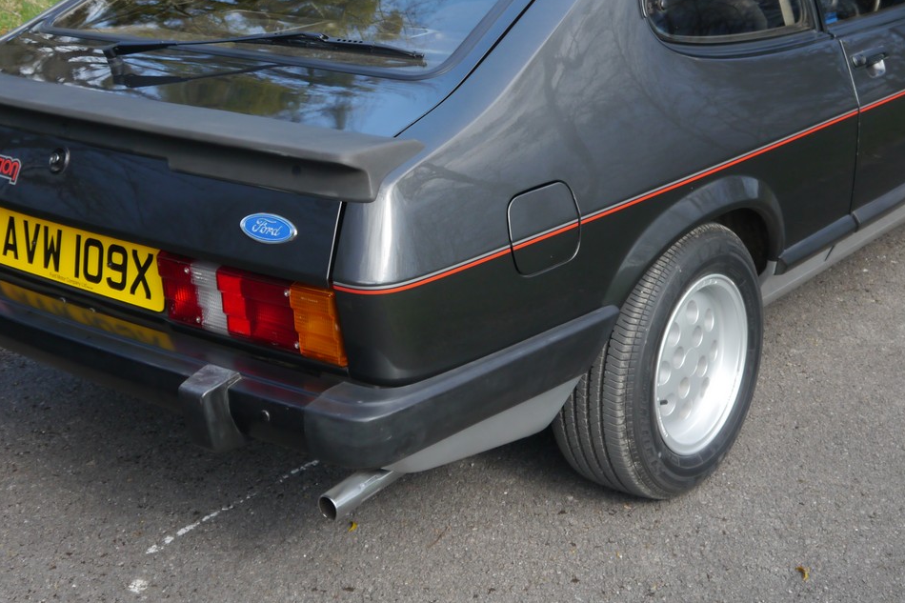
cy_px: 171
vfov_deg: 24.0
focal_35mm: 56
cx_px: 512
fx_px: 1407
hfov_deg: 35.6
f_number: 4
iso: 160
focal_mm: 16
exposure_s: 1/125
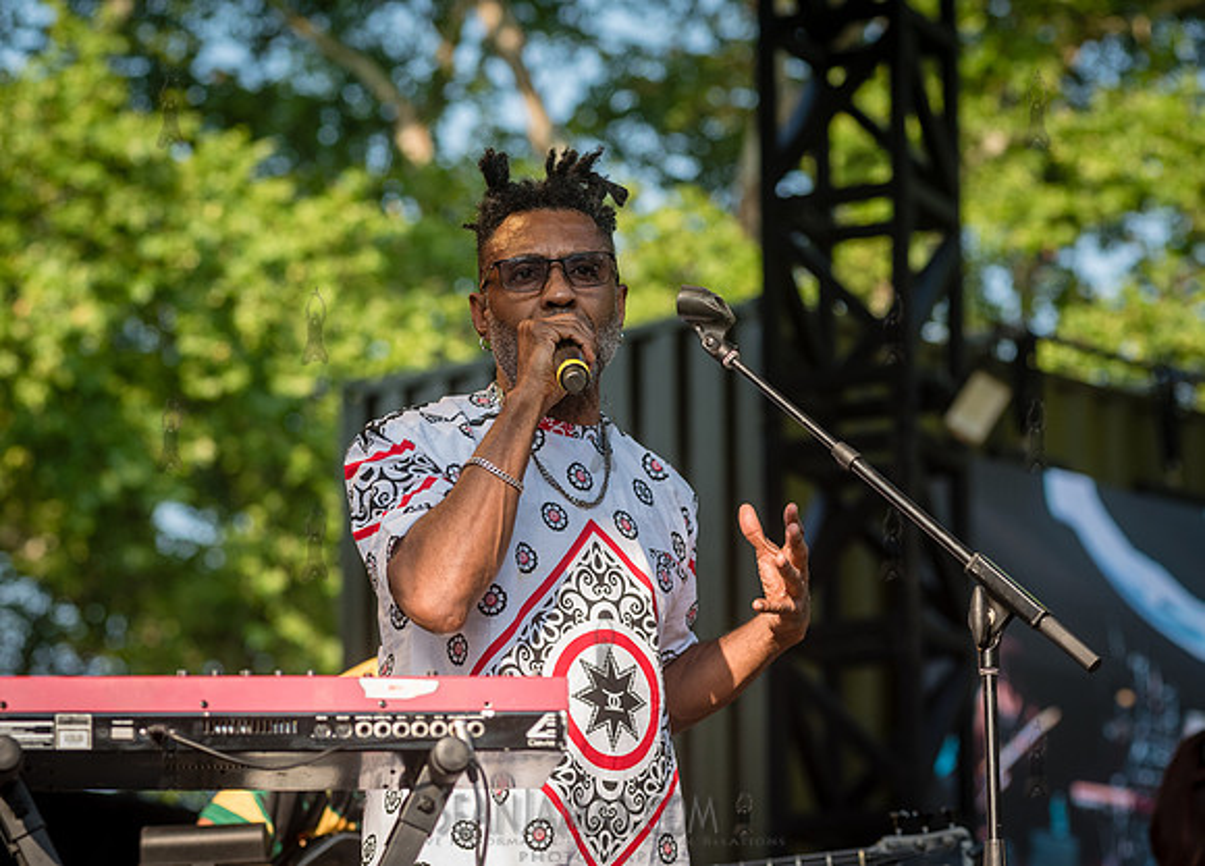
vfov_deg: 10.3
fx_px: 4820
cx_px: 620
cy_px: 384
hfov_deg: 14.2
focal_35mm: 141
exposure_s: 1/640
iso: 400
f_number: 4.5
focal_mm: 120
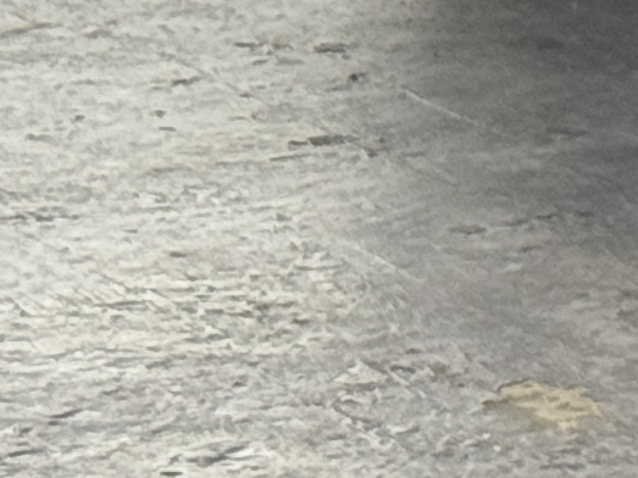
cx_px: 2219
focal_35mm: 370
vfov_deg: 3.9
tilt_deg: -1.3
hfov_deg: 5.0
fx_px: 6818
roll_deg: +0.2
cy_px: -930
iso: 125
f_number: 1.78
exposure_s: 1/60
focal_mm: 6.76
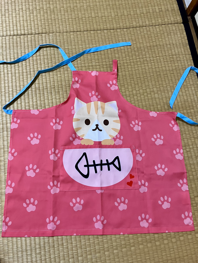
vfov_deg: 63.4
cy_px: 132
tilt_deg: -73.3
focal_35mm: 28
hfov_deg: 49.7
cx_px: 99
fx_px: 214
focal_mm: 3.99
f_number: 1.8
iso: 200
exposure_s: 1/60
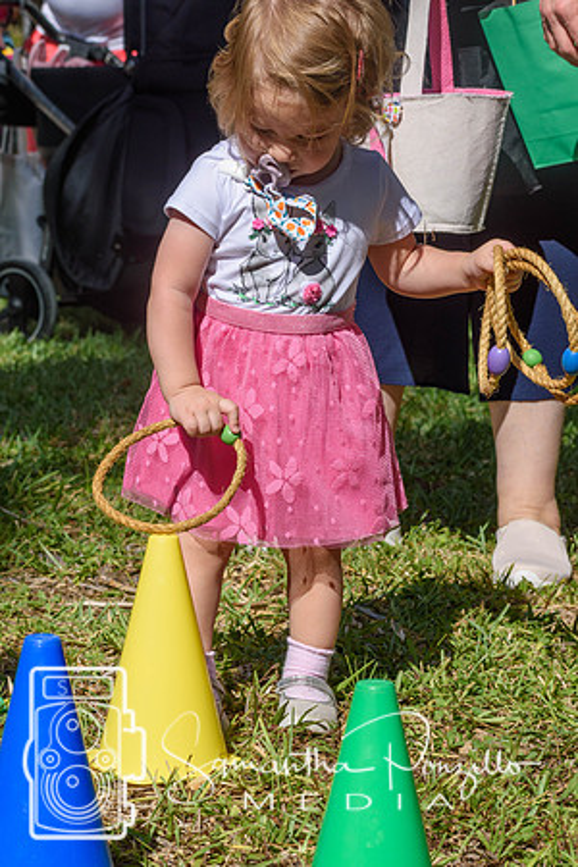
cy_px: 434
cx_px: 289
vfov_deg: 19.5
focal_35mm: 105
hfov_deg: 13.0
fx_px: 2529
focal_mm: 70
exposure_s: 1/1000
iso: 200
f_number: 8
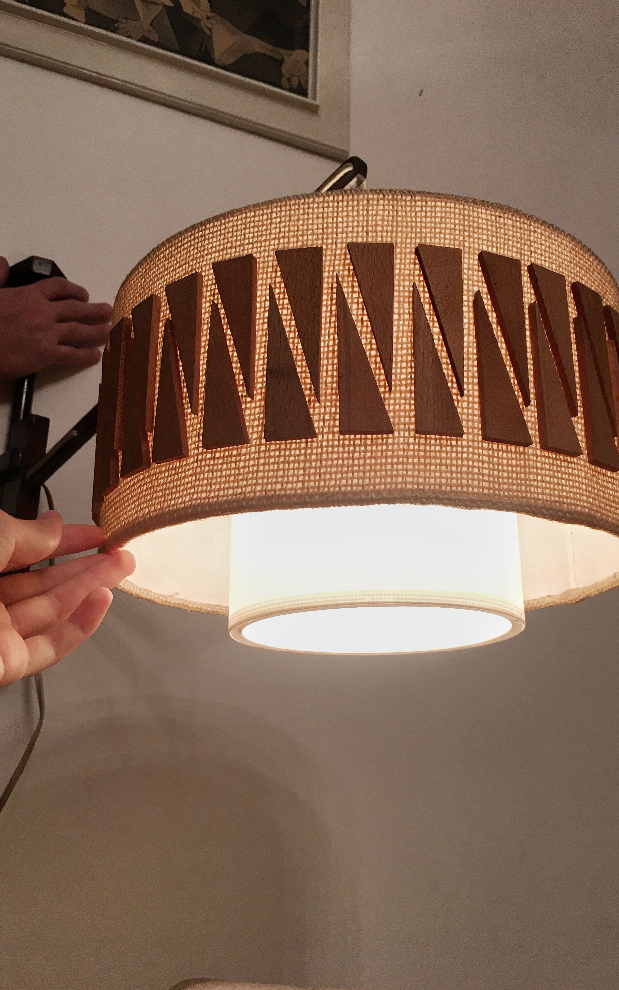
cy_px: 499
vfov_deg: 61.2
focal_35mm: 31
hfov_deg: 40.5
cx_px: 344
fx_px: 837
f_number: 2.2
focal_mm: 4.15
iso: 32
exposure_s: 1/33
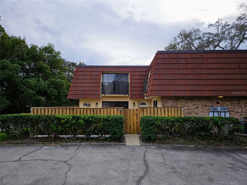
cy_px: 92
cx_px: 124
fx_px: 164
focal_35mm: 23
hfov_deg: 73.9
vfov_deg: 58.9
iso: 25
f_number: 1.8
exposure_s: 1/1123
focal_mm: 5.4
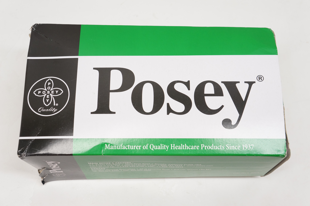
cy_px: 103
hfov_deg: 42.4
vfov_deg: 28.9
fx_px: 400
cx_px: 155
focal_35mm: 46
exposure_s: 1/100
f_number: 7.1
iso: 800
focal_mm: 31
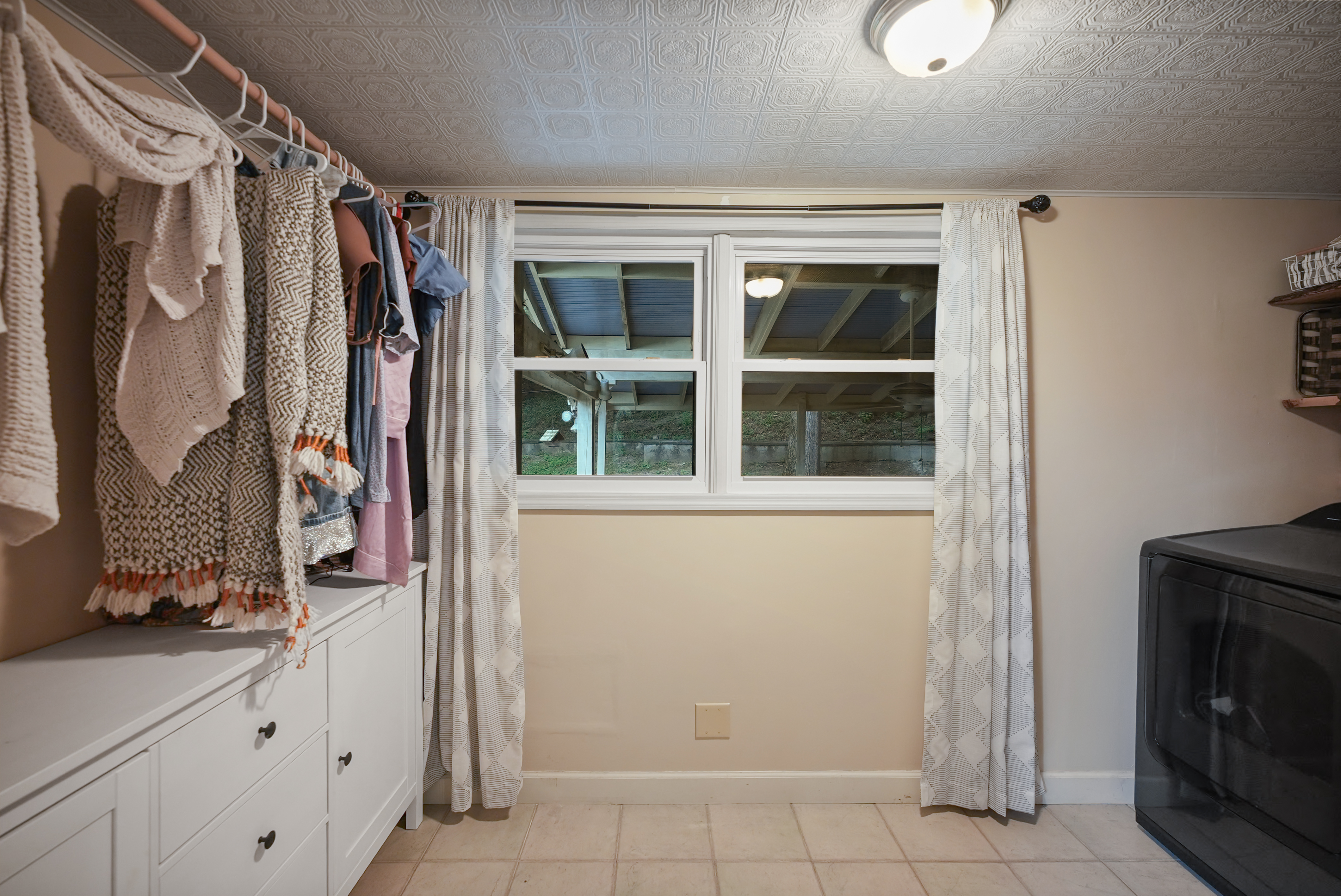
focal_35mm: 14
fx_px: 522
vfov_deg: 81.3
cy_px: 448
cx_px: 670
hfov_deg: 104.2
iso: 800
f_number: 5
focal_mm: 14
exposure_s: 1/13
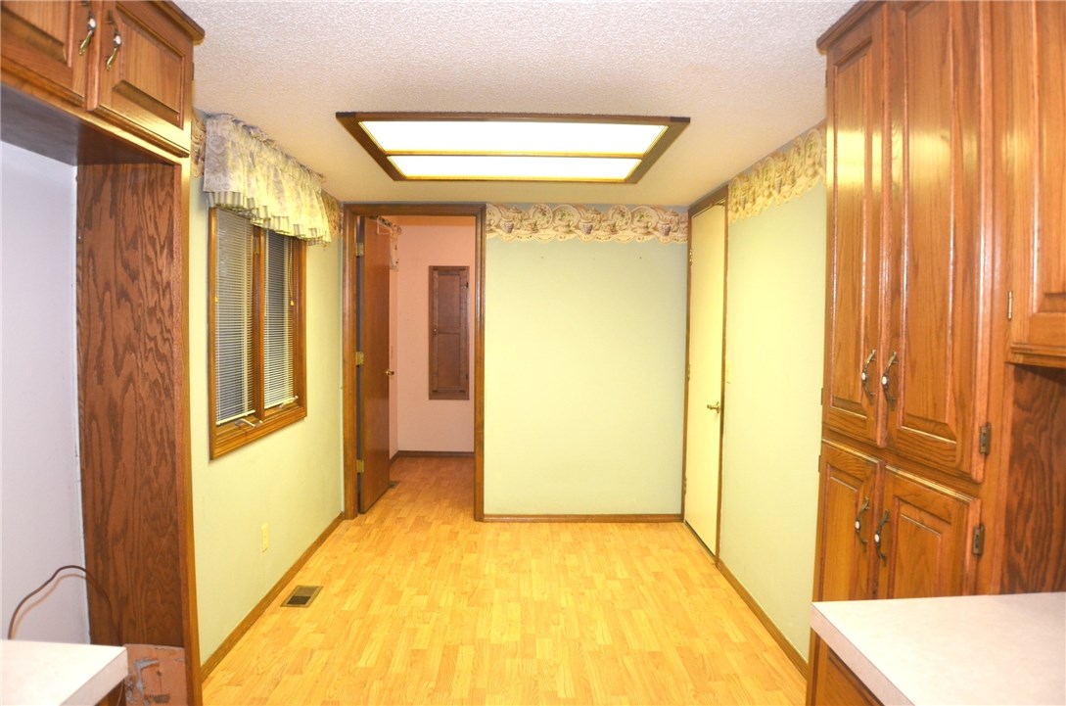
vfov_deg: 39.8
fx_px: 975
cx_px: 533
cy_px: 353
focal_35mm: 33
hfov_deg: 57.3
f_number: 4
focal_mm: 22
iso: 400
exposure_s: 1/60
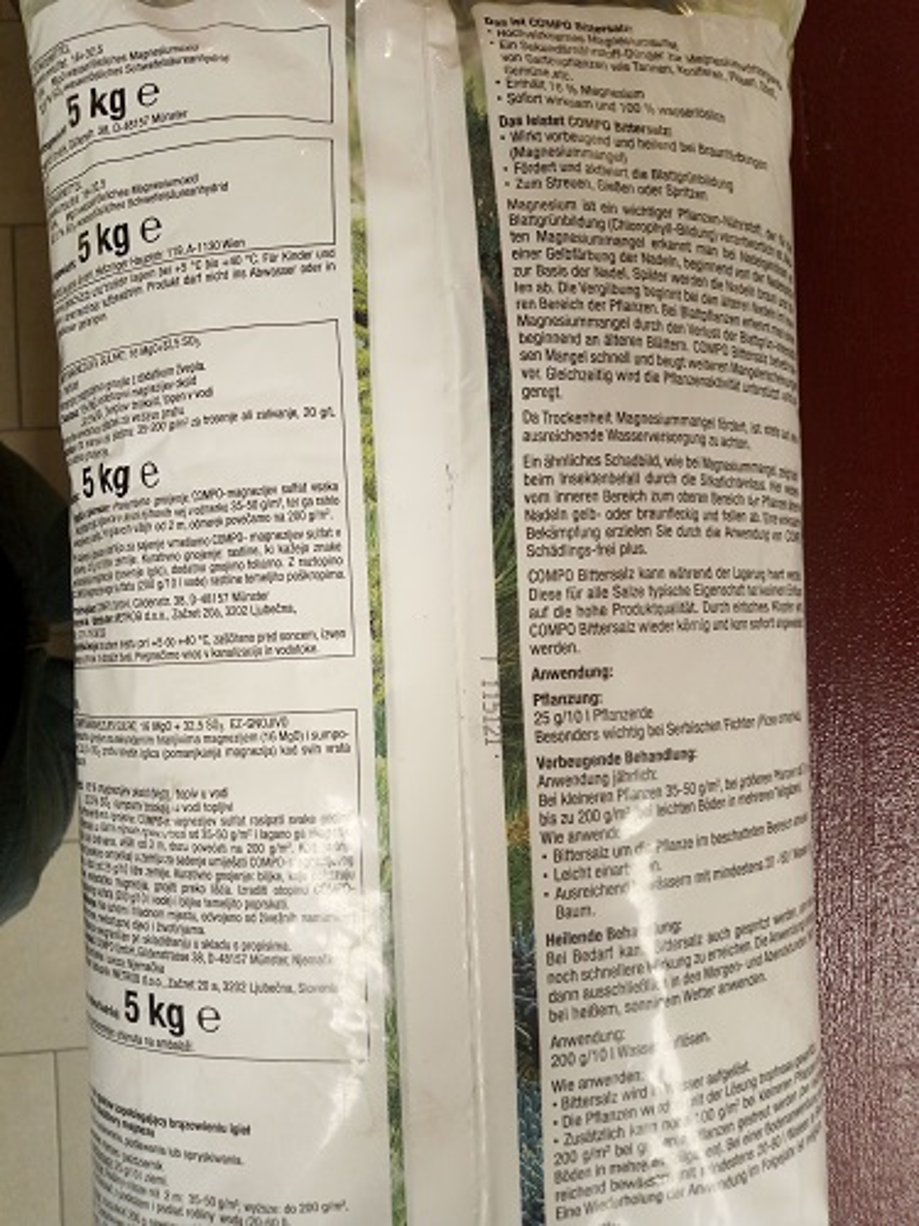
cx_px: 460
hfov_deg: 66.0
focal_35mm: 20
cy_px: 613
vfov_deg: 81.7
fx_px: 708
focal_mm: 3.52
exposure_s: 1/33.3
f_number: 2
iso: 153
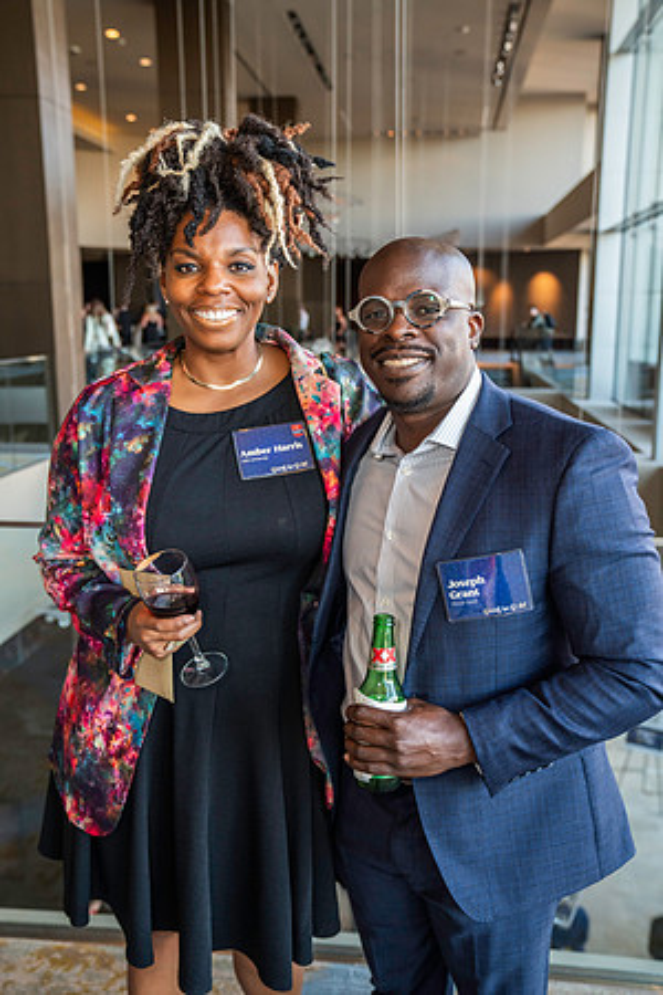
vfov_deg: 55.8
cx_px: 332
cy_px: 498
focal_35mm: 34
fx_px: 939
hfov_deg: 38.9
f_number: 4
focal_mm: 34
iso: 2000
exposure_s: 1/160
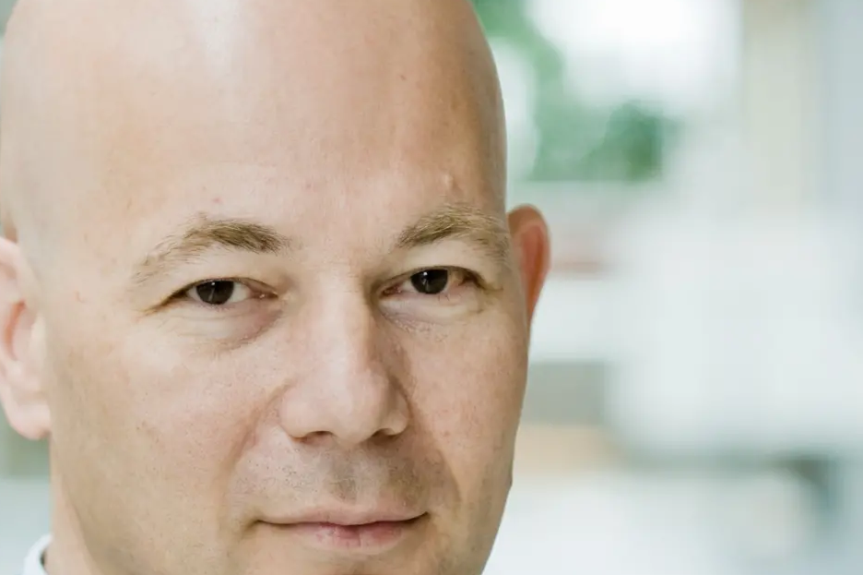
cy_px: 387
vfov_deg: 7.4
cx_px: -73
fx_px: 4456
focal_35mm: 186
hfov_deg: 10.9
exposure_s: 1/500
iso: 1250
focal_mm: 85
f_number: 3.2
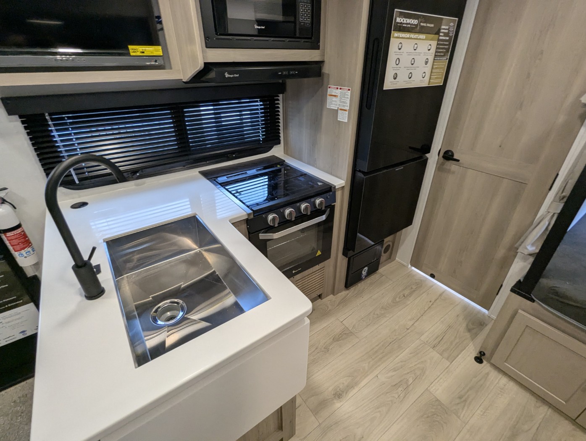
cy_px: 220
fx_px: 271
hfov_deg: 94.4
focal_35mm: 16
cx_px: 293
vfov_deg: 78.2
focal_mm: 2.35
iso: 206
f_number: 2.2
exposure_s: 1/92.3
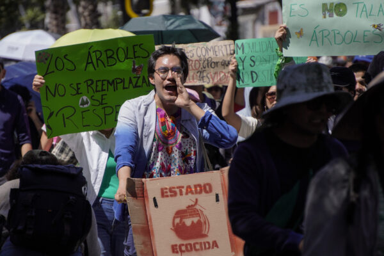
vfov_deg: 4.4
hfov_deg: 6.5
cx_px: 192
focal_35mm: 315
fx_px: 3360
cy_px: 128
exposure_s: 1/800
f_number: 6.3
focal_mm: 210
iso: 160
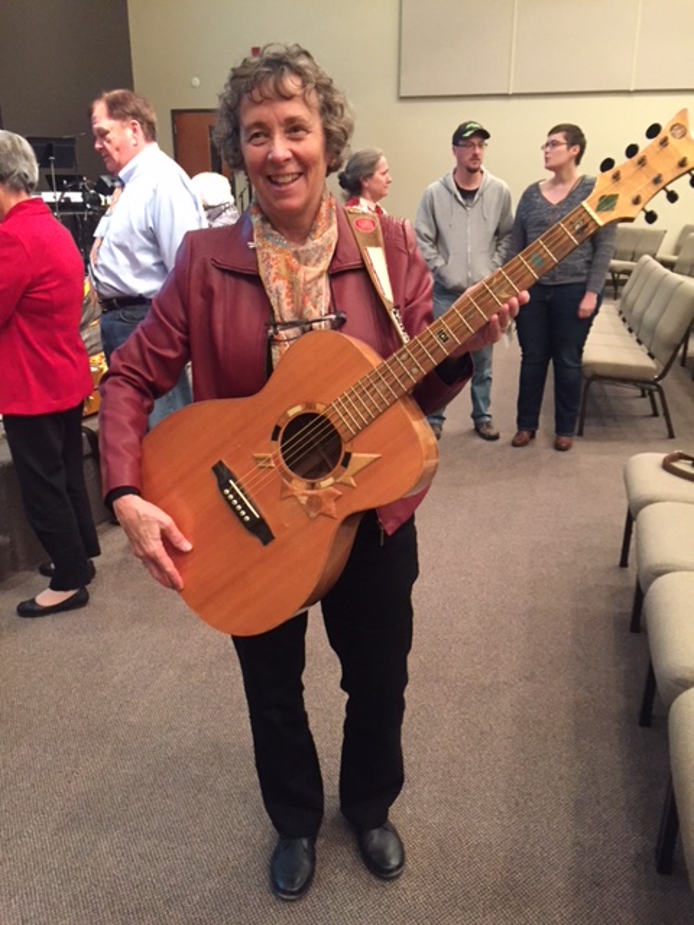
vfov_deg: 61.7
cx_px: 347
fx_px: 775
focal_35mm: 29
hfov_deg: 48.2
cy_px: 462
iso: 250
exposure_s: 1/15
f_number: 2.2
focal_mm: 4.15
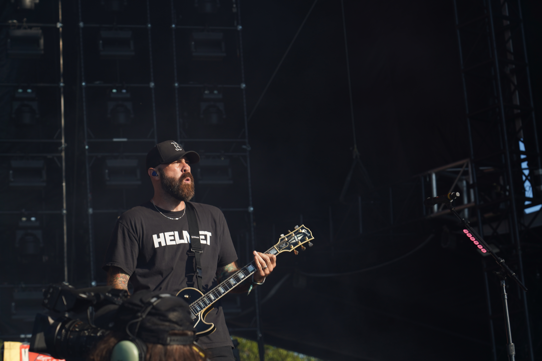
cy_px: 180
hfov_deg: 19.5
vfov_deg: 13.0
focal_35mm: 105
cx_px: 271
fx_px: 1581
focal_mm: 105
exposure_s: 1/320
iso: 100
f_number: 6.3
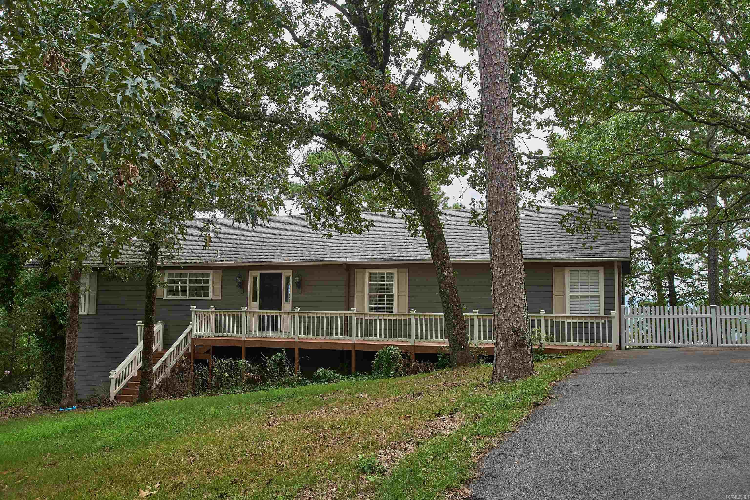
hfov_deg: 54.4
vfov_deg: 37.9
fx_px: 729
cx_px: 375
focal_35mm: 35
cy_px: 250
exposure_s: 1/160
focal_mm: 35
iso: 200
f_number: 7.1
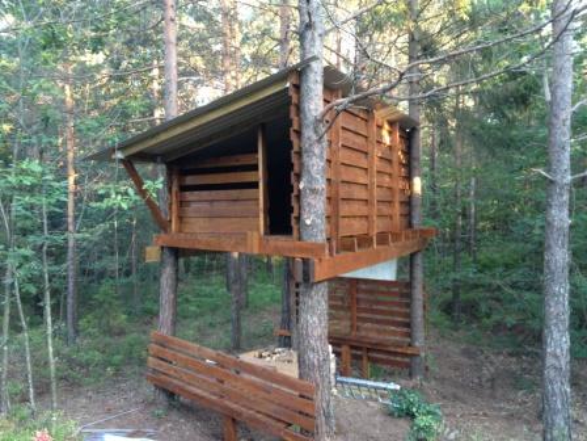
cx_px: 294
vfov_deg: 40.7
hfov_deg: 52.6
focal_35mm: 35
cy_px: 220
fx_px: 594
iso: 100
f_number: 2.4
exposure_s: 1/20
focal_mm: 4.28
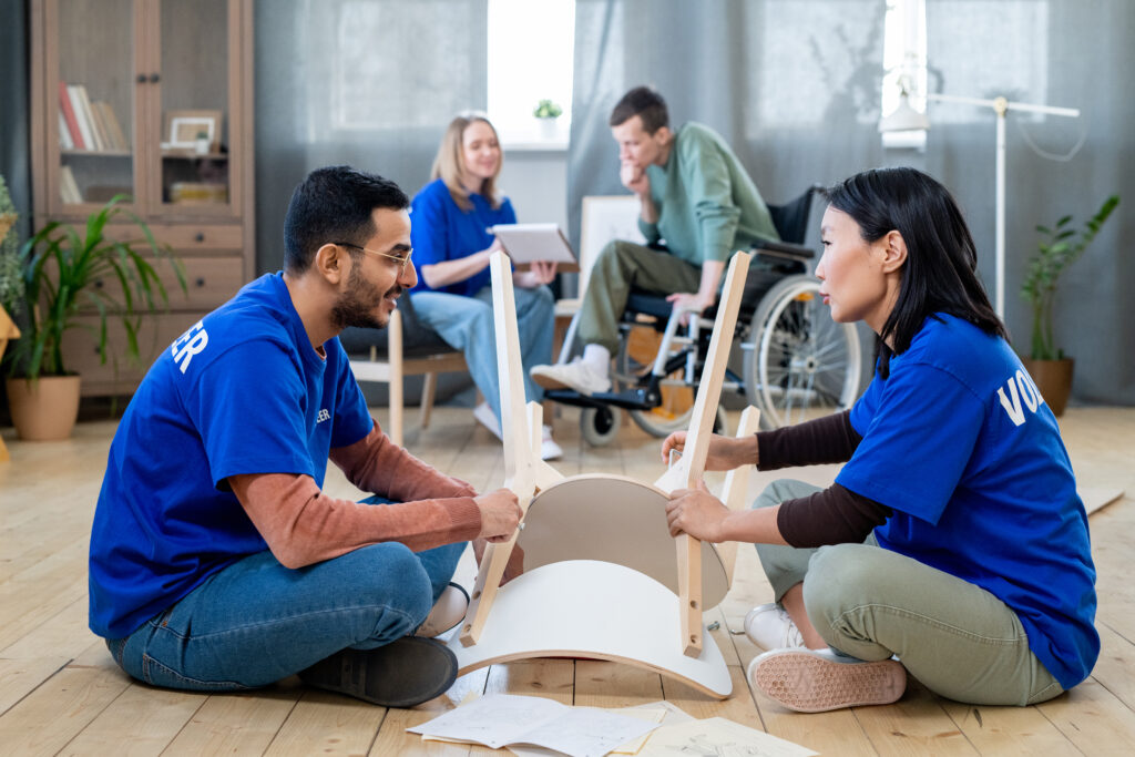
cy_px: 378
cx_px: 568
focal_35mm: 50
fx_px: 1577
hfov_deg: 39.6
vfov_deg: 27.0
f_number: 4
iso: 800
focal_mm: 50
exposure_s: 1/160
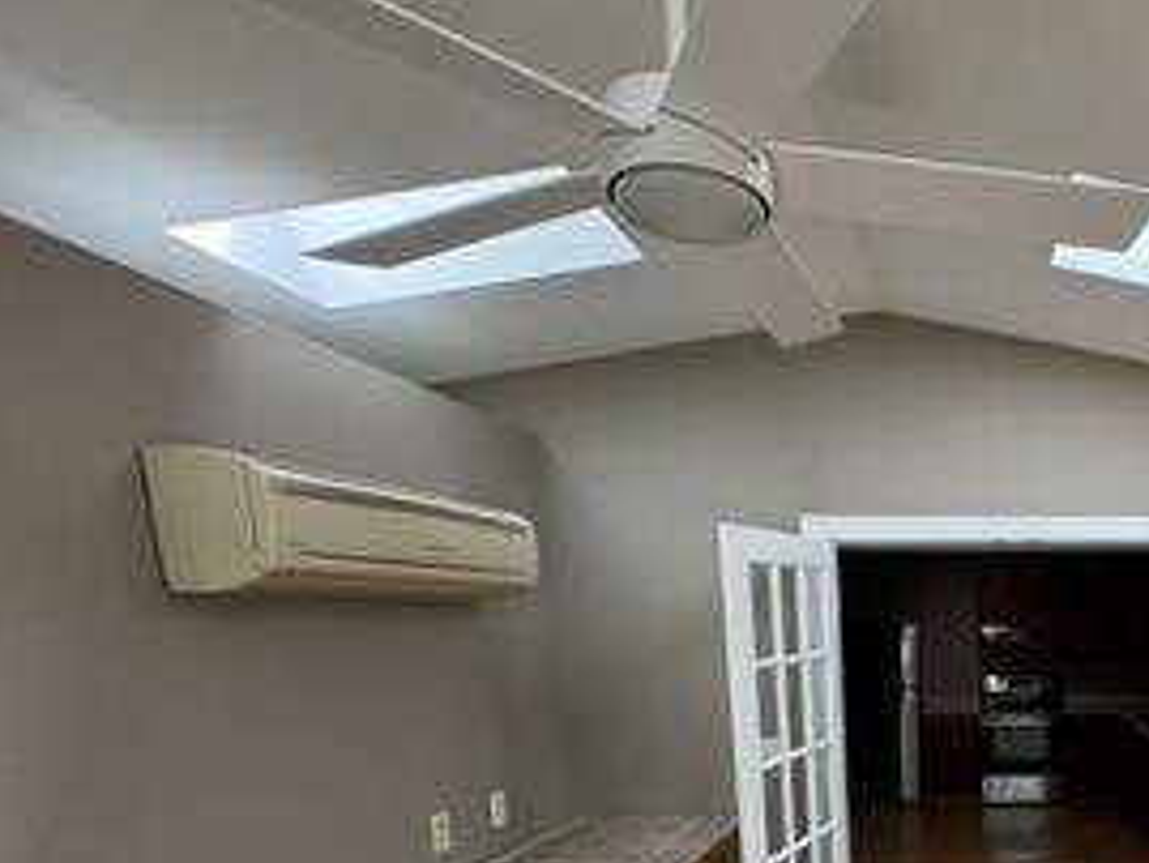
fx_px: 830
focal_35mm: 25
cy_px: 765
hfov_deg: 59.8
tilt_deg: -11.5
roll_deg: +0.3
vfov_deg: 49.4
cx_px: 1017
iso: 100
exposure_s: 1/120
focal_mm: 2.22
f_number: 2.2
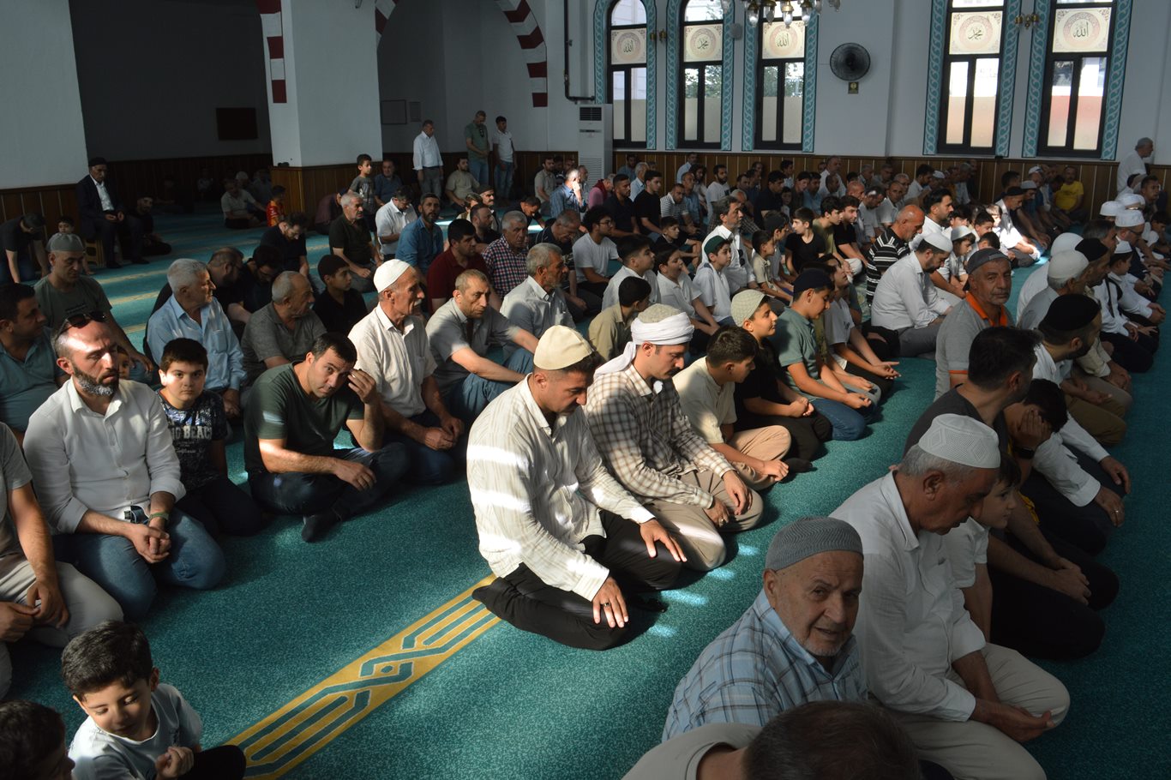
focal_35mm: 27
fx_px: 878
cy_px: 390
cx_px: 586
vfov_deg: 47.9
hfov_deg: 67.4
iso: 220
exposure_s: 1/125
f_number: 5.6
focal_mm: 18
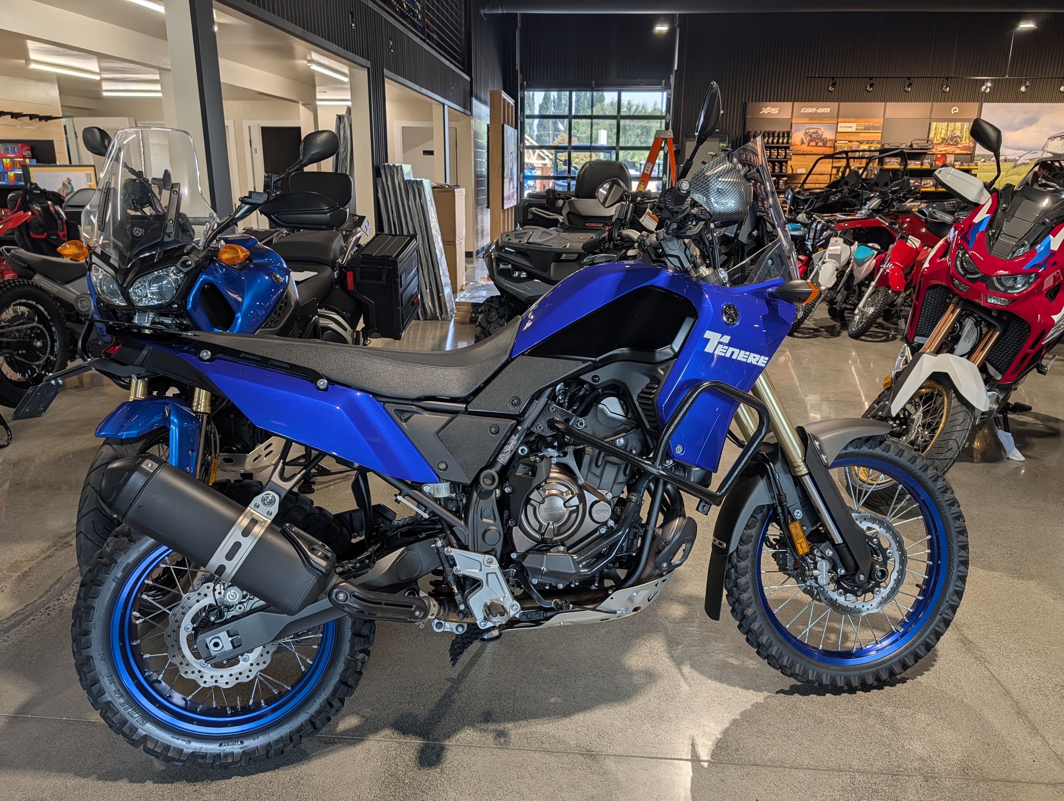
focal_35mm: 24
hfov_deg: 71.5
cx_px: 532
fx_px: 739
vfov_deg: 56.9
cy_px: 400
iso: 25
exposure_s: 1/417
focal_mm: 6.9
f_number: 1.68
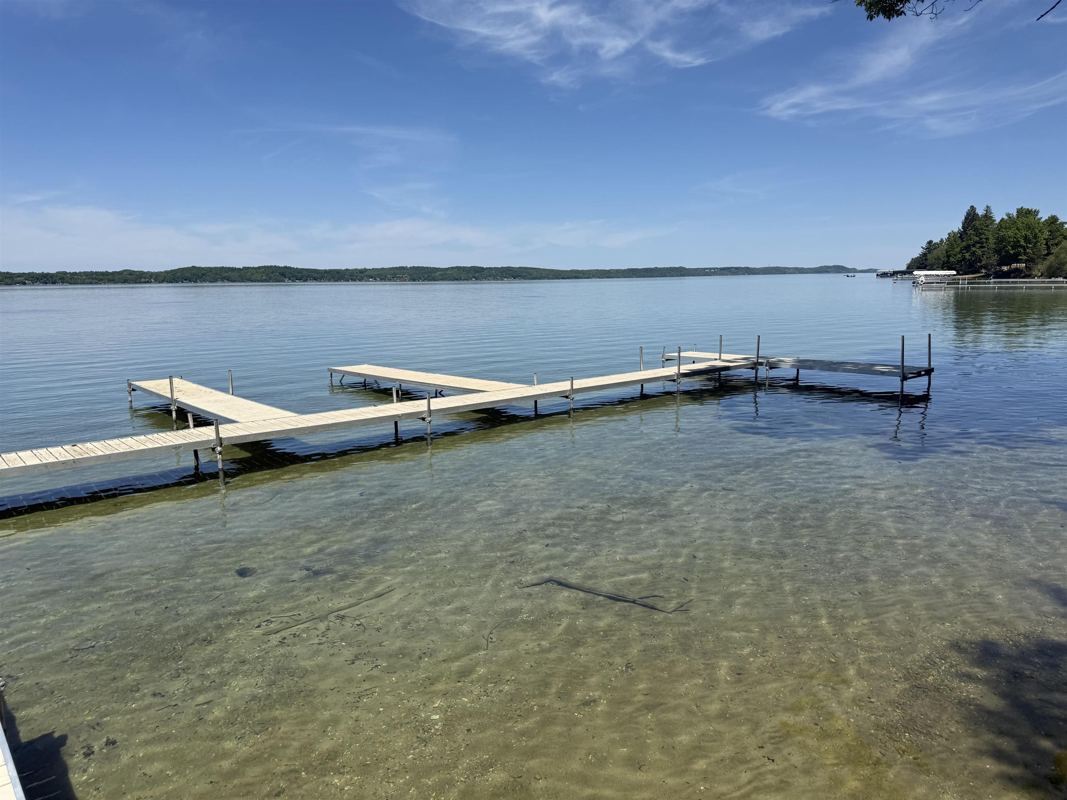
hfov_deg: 71.6
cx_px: 534
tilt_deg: -9.7
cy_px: 400
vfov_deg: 56.8
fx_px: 740
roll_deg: -0.2
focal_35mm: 24
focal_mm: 6.76
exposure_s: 1/7353
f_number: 1.78
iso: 80
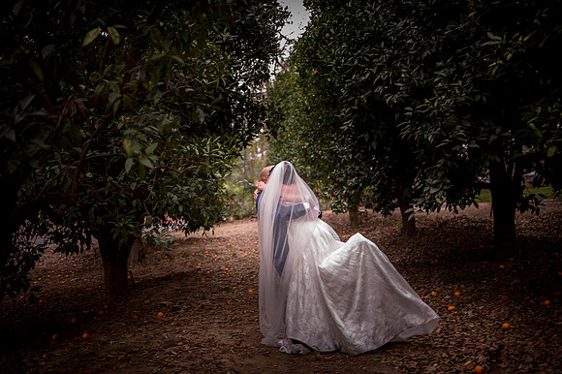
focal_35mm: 40
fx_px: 624
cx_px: 281
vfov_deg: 33.4
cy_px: 187
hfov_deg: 48.5
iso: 100
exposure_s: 1/80
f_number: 2
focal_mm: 40
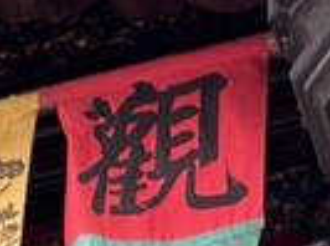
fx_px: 1455
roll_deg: -2.0
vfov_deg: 8.3
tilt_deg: +20.7
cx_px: 132
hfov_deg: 12.9
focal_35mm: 153
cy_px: 702
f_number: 1.5
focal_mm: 5.7
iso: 64
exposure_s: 1/60
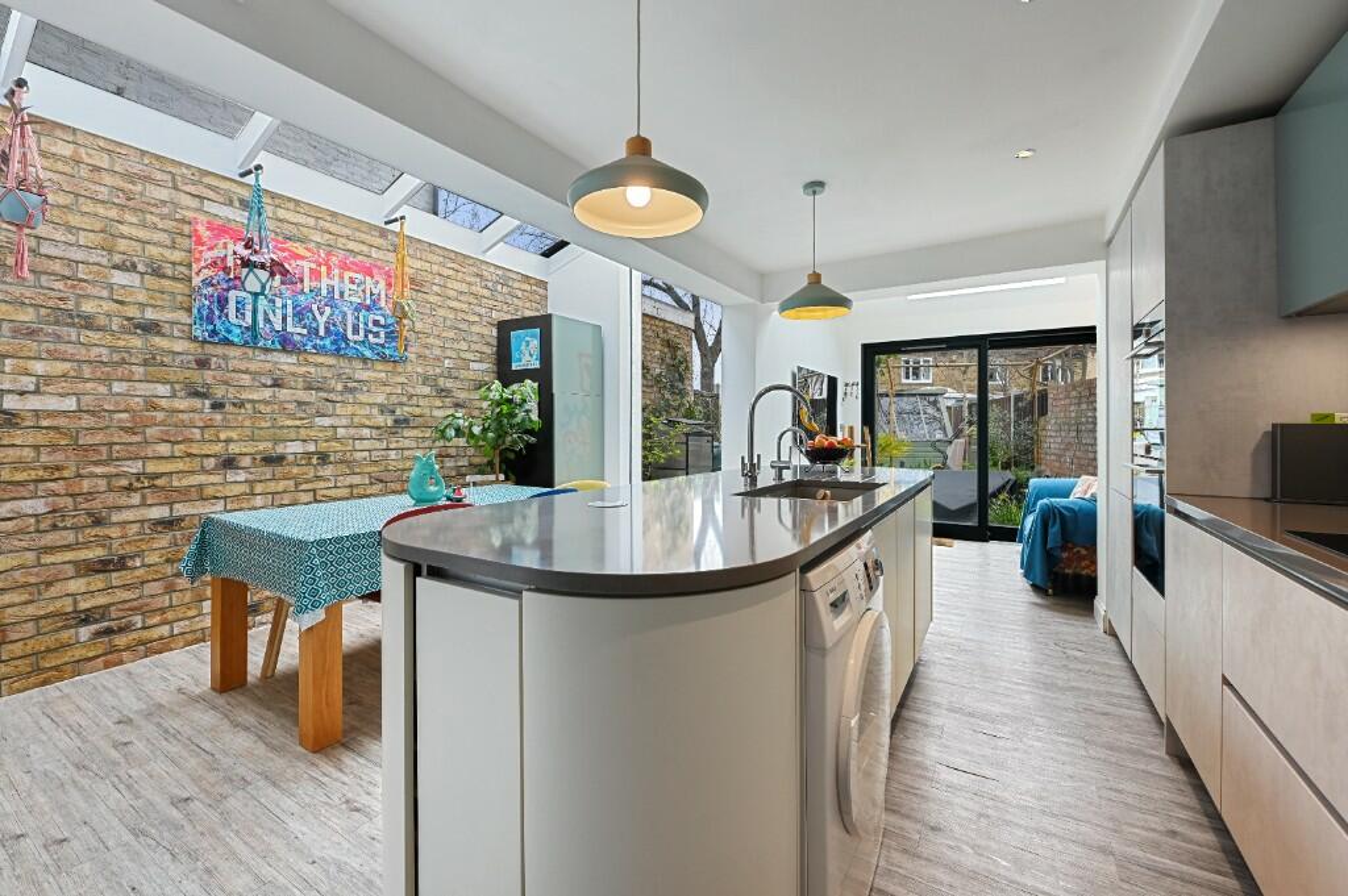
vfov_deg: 81.1
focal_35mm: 14
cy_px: 448
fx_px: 524
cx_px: 674
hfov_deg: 104.3
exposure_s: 1/5
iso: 400
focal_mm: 14
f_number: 8
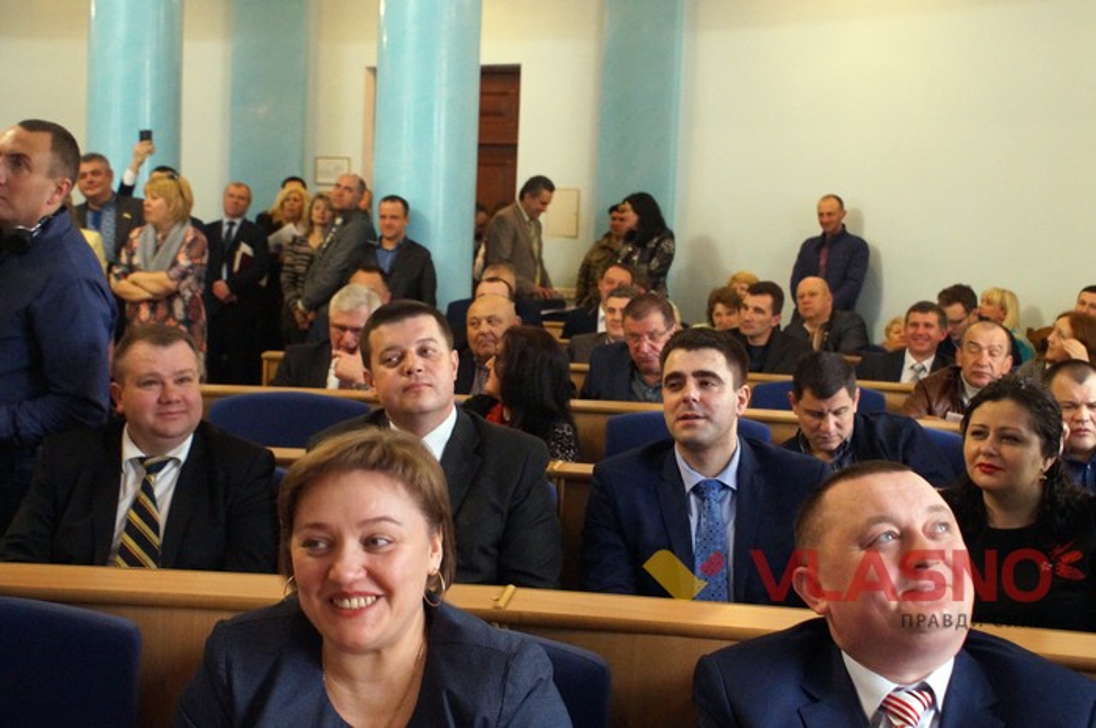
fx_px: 1186
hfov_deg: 49.6
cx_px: 548
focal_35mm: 39
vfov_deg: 34.1
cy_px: 364
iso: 3200
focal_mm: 26
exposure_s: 1/50
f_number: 4.5
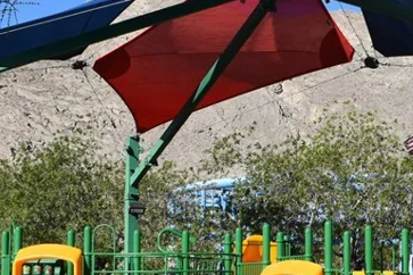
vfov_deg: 14.6
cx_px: 298
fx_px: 1067
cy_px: 211
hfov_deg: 21.8
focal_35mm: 93
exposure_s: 1/400
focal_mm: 22
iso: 200
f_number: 10
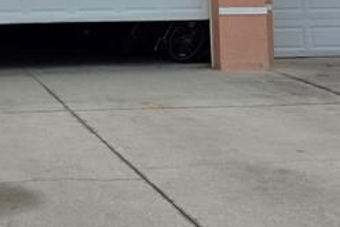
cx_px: 32
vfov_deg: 12.9
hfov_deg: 20.2
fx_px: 936
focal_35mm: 99
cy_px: -138
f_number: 1.7
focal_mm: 6.3
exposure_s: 1/7944
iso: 64
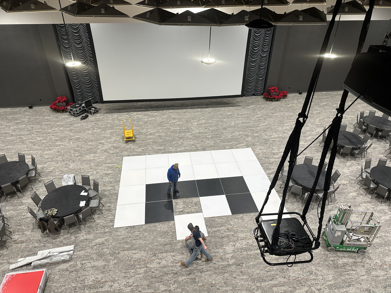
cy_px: 146
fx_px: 271
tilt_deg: -33.8
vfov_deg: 56.8
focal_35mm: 24
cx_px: 196
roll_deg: -0.4
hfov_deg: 71.6
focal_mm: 6.86
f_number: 1.78
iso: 100
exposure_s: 1/121
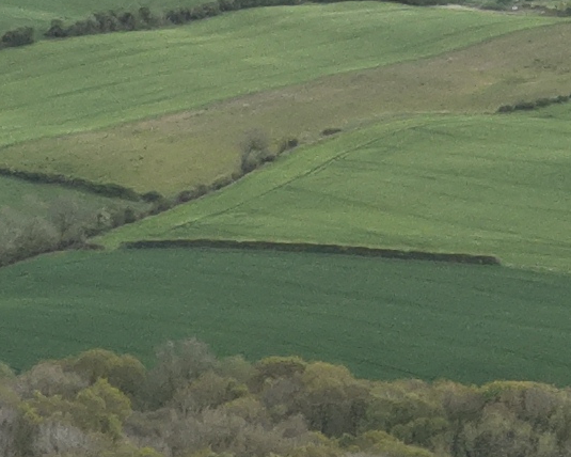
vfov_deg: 7.7
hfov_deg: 10.5
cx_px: -366
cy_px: 1383
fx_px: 2957
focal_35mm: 175
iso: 200
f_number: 2.8
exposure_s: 1/640
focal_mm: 4.4
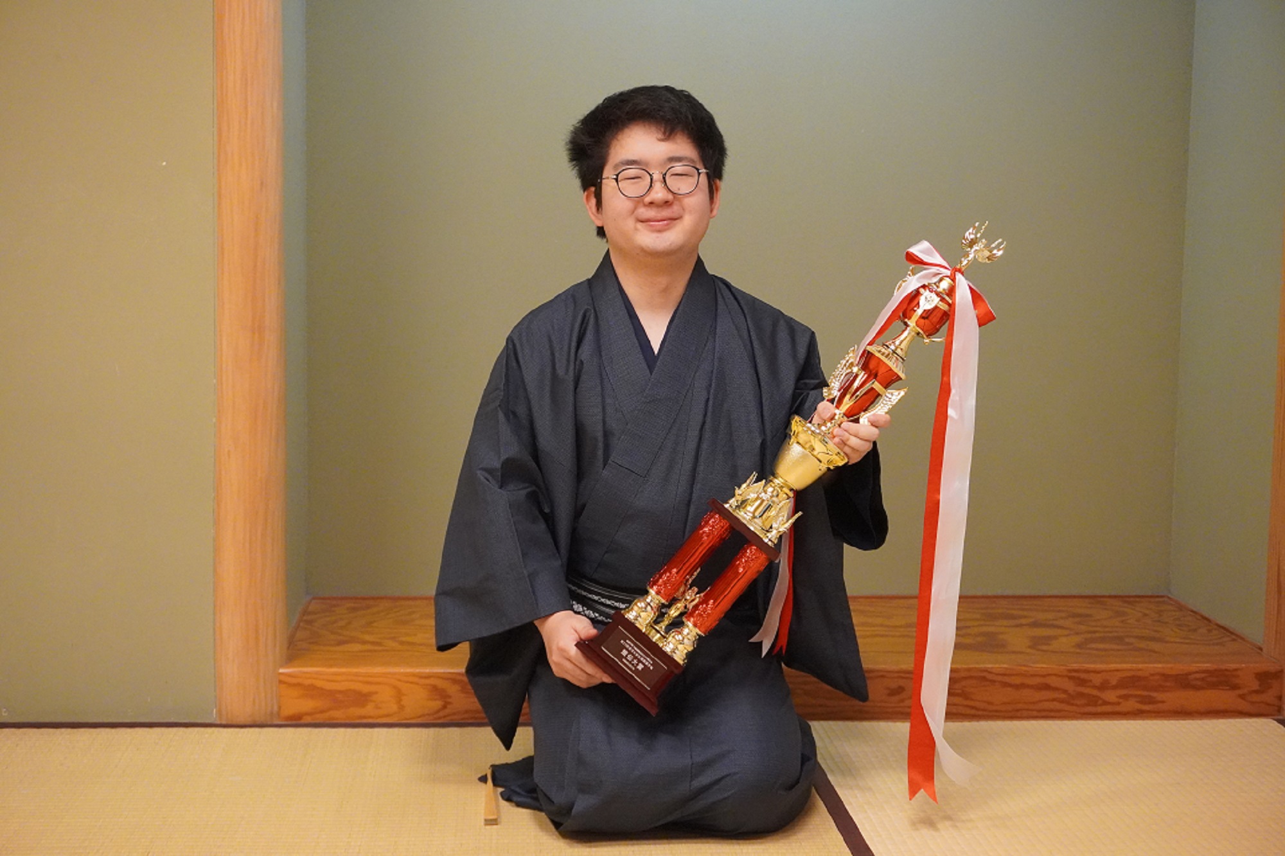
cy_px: 428
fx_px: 1820
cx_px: 642
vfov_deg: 26.5
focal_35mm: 51
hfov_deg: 38.9
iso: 5000
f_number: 5
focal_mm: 34
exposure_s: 1/160
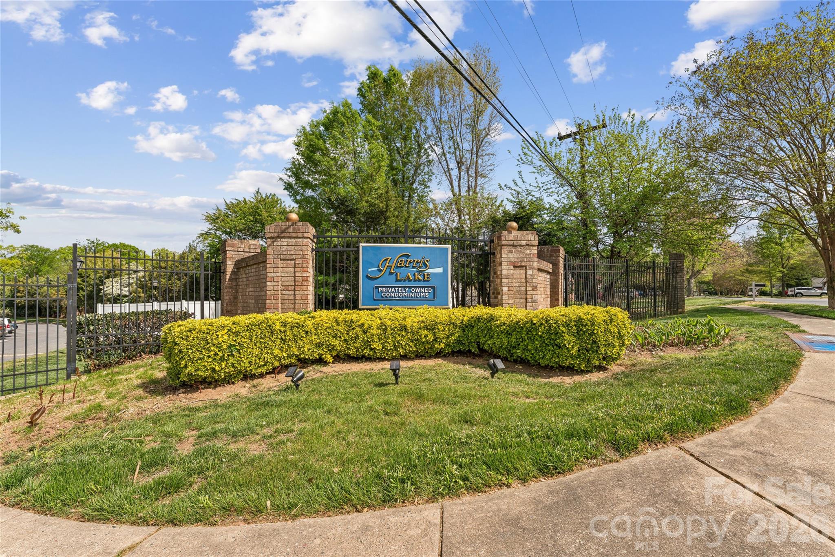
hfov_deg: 96.7
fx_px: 371
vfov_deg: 73.7
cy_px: 278
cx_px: 418
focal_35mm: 16
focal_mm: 16
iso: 100
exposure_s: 1/200
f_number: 9
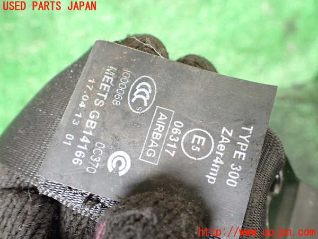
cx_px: 159
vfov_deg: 46.8
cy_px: 120
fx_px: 276
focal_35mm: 30
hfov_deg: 60.0
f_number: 2.3
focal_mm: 5.4
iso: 800
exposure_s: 1/60
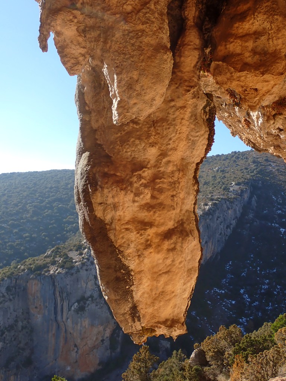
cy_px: 190
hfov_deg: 32.9
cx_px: 143
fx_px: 485
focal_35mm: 44
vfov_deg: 42.9
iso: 100
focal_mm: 7.84
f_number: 4
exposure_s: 1/400
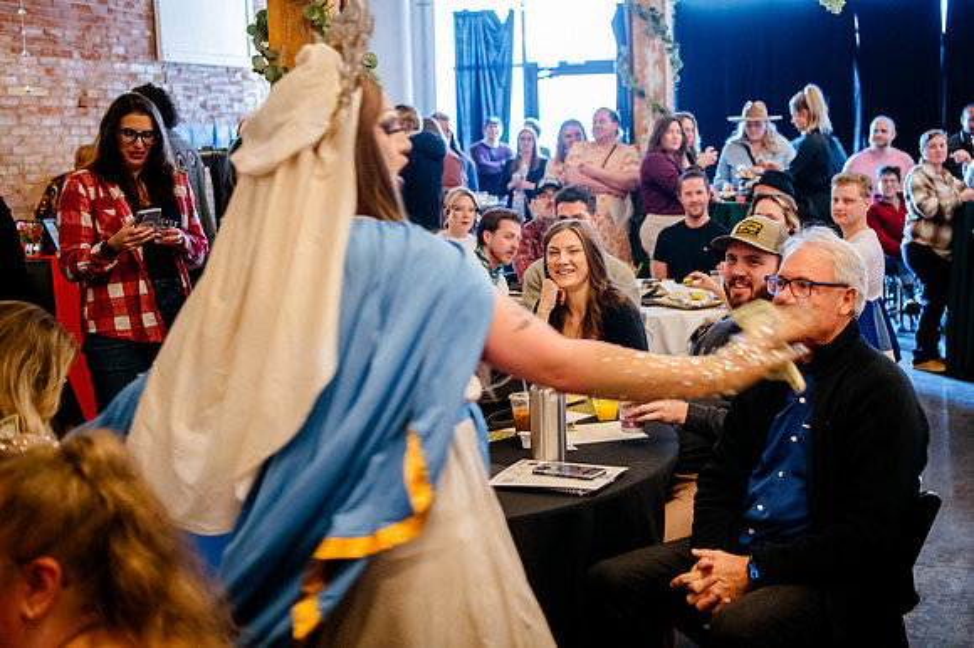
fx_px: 1359
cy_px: 260
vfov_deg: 26.8
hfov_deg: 39.3
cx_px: 583
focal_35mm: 50
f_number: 2.8
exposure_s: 1/80
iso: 5000
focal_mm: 42
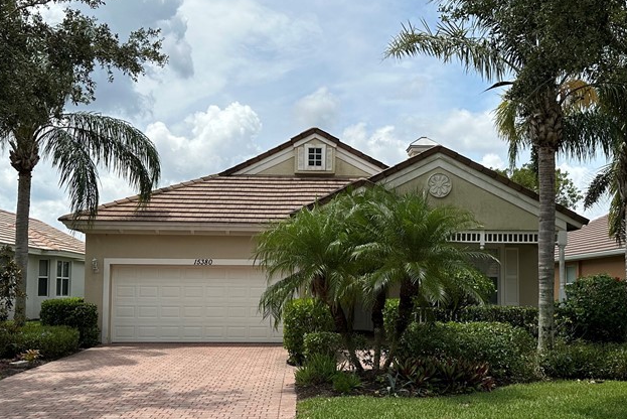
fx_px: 714
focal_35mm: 41
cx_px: 331
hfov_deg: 47.4
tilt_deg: +3.7
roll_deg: -0.8
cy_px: 253
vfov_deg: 32.6
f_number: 1.78
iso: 80
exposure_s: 1/6211
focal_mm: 6.86
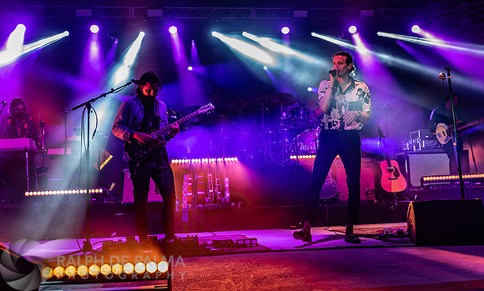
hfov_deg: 48.4
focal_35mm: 41
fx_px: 538
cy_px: 114
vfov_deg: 30.2
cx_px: 259
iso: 1600
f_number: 5.6
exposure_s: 1/160
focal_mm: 29
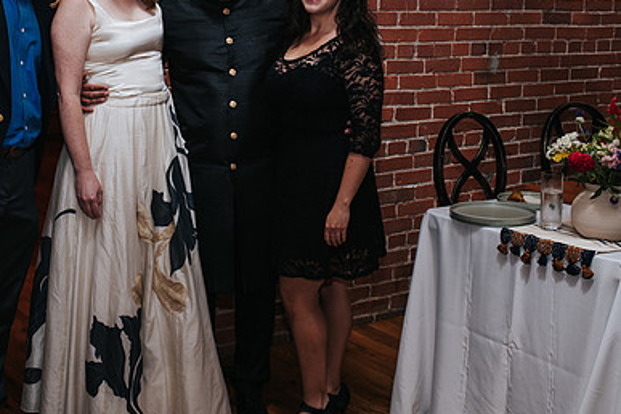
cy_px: 96
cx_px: 172
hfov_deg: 35.6
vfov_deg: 24.3
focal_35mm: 55
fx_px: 949
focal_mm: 35
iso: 800
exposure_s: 1/200
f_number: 4
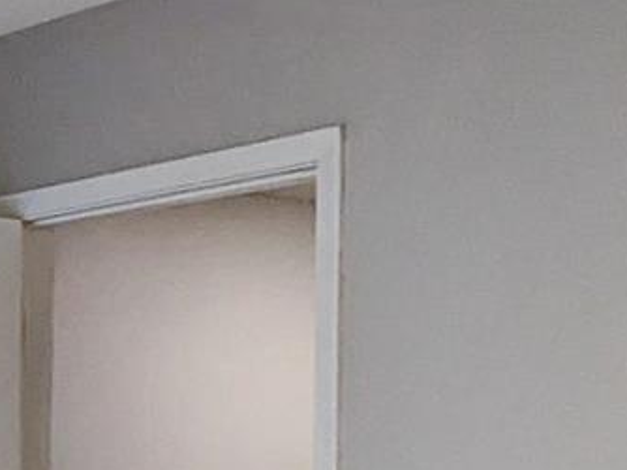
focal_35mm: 98
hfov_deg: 18.0
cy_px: 974
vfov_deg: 12.9
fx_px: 1774
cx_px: -298
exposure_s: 1/120
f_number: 2.2
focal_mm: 2.35
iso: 186
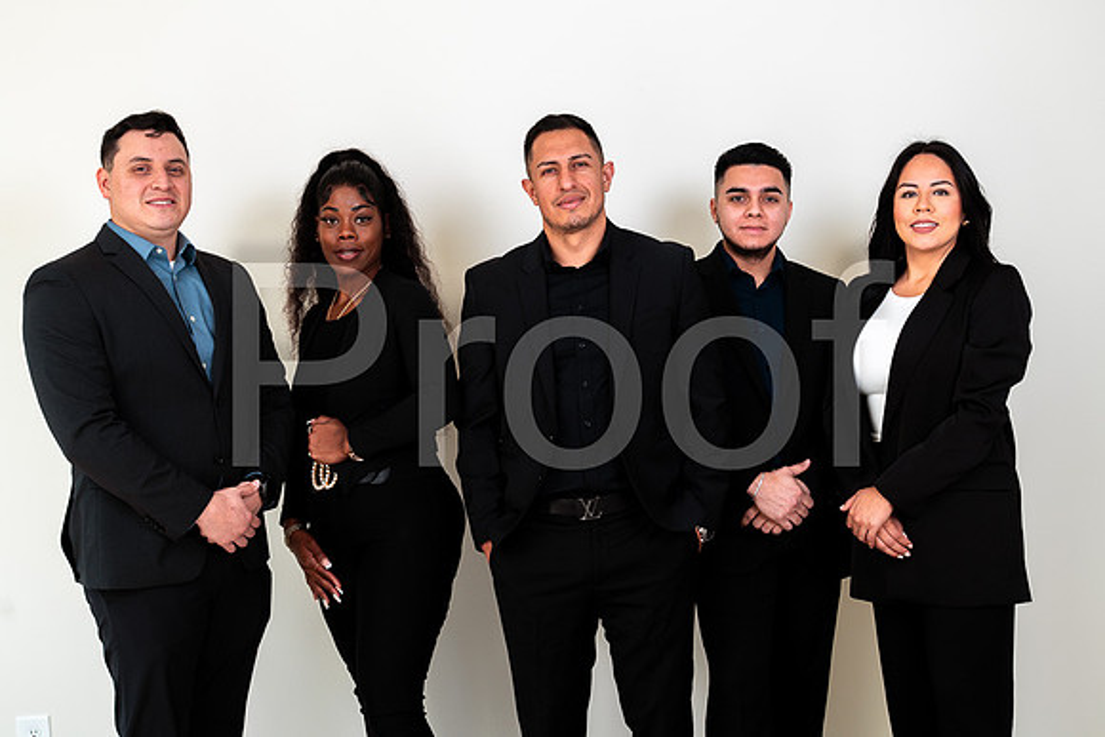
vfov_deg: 26.0
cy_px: 368
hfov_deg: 38.2
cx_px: 552
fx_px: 1596
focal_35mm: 52
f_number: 5.6
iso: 200
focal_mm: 52
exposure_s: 1/160
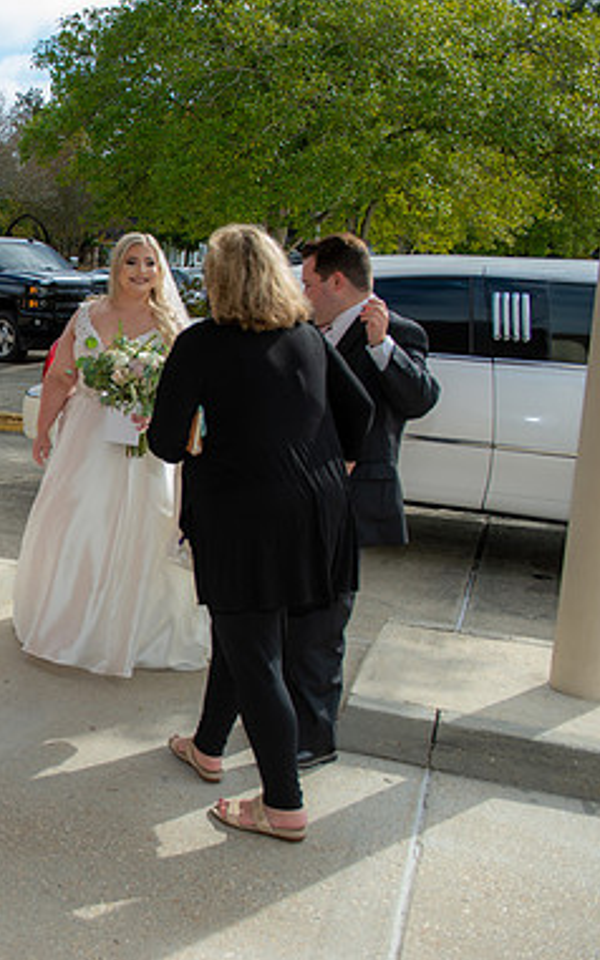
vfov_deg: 44.4
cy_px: 481
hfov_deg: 25.9
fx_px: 1178
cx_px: -98
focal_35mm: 45
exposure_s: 1/320
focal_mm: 29
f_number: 5
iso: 64
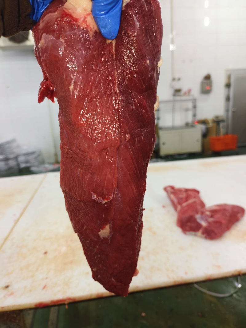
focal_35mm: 23
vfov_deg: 73.9
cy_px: 164
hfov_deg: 58.9
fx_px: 218
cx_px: 123
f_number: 1.75
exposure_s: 1/100
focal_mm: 5.5
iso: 571
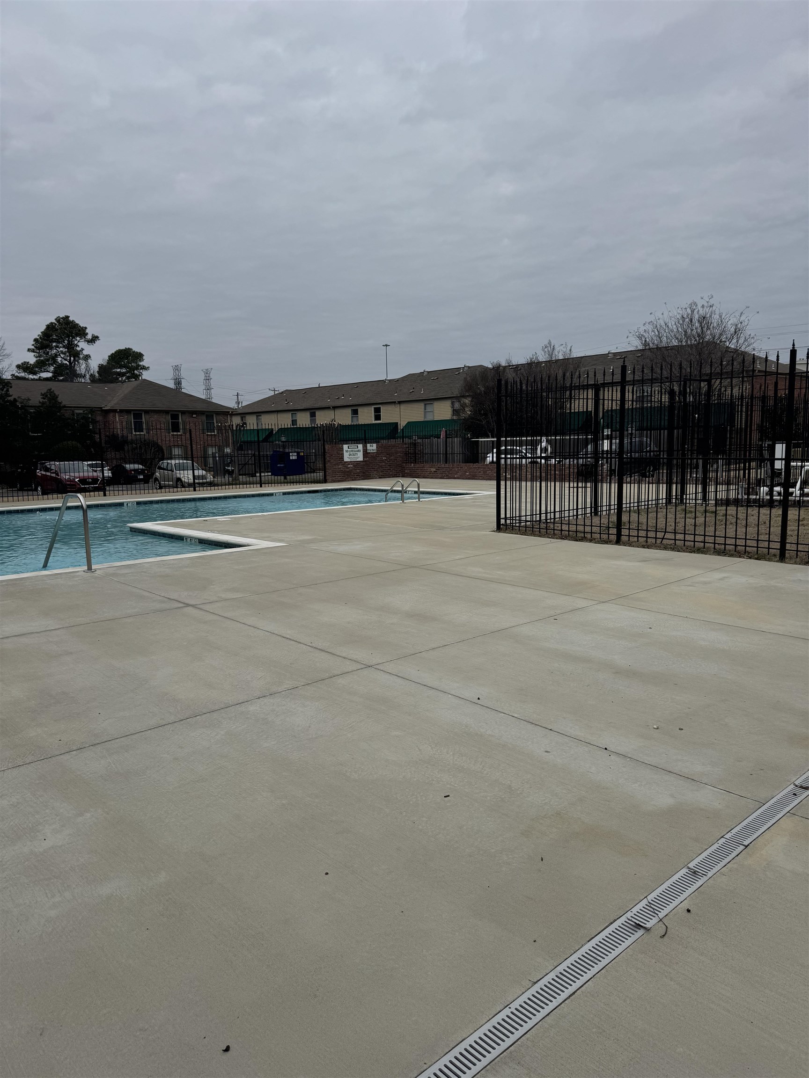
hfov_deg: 56.8
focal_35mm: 24
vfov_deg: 71.6
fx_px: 748
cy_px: 539
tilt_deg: -8.0
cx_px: 404
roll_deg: +1.1
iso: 80
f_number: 1.78
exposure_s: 1/7937
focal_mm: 6.76
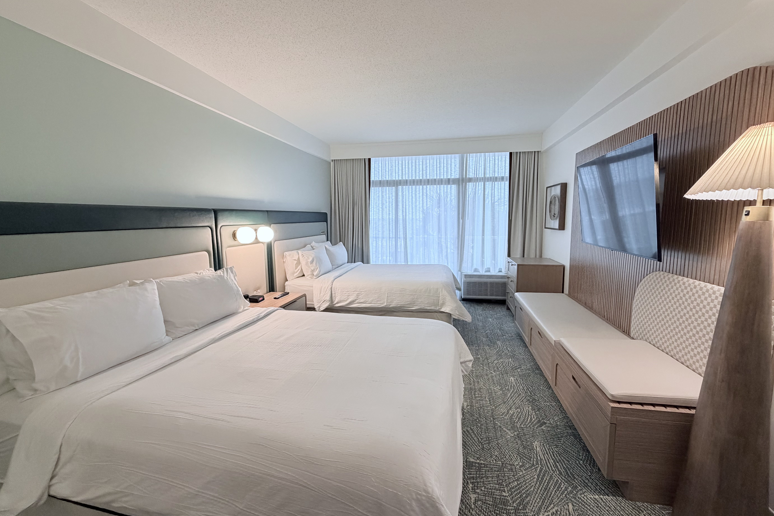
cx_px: 391
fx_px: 322
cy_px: 253
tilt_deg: -6.0
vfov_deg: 77.3
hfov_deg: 100.4
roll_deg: +0.7
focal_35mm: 15
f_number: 2.2
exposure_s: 1/120
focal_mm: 2.22
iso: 320
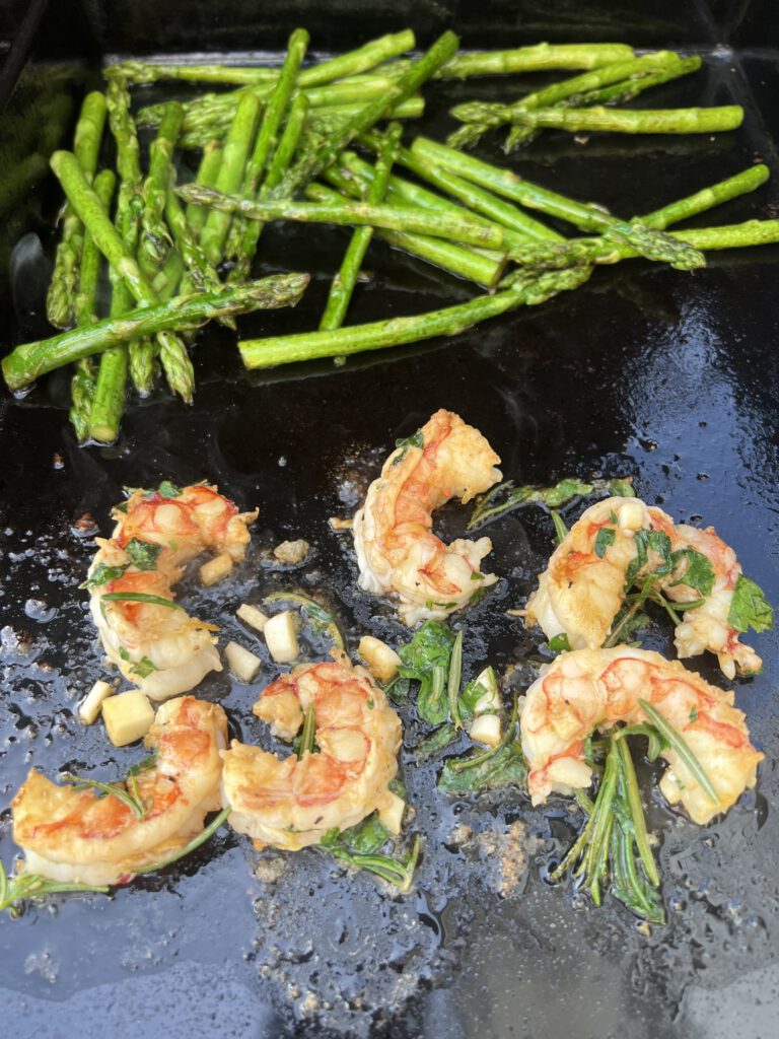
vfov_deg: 67.3
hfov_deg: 53.1
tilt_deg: -60.3
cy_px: 520
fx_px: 780
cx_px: 390
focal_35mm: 26
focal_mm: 5.7
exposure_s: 1/144
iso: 32
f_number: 1.5
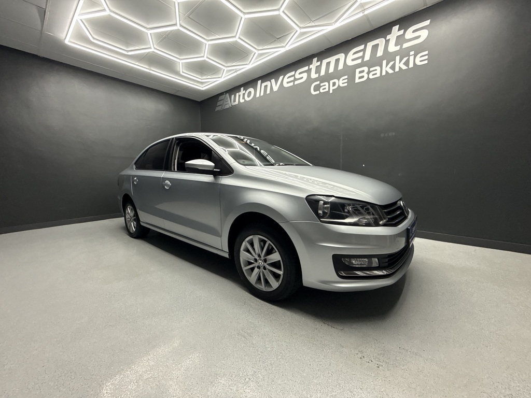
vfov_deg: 85.7
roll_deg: +0.5
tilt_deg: -5.9
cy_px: 199
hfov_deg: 102.1
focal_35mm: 14
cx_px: 266
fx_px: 215
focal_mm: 2.22
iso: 160
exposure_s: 1/100
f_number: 2.2
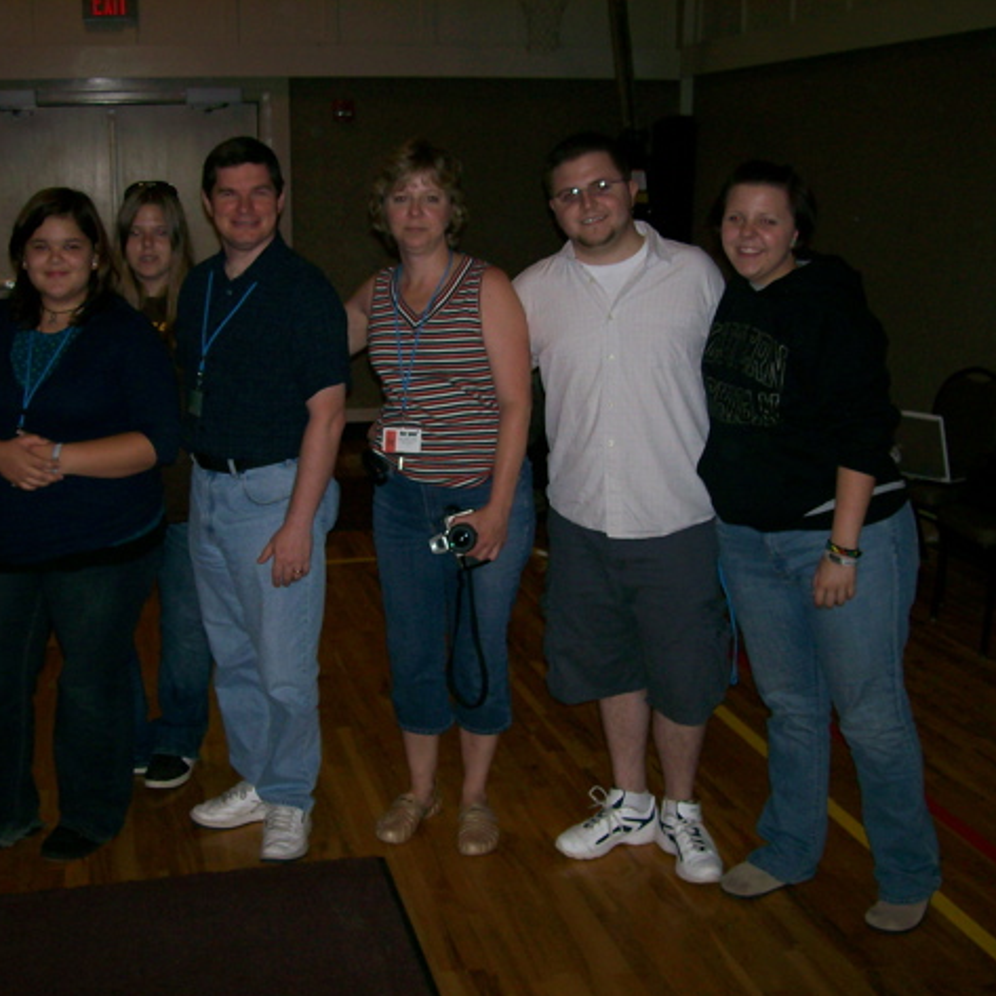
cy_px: 502
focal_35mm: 43
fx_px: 1400
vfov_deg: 39.2
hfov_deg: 39.0
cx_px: 397
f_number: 2.7
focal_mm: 6
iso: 80
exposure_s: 1/64
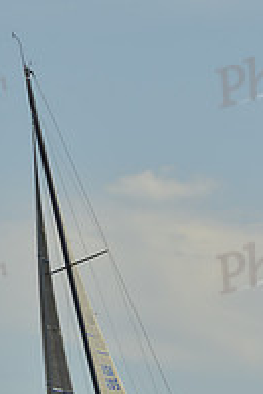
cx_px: 112
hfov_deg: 2.3
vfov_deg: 3.5
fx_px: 6509
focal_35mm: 594
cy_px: 376
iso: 280
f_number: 9
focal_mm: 200
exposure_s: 1/1600
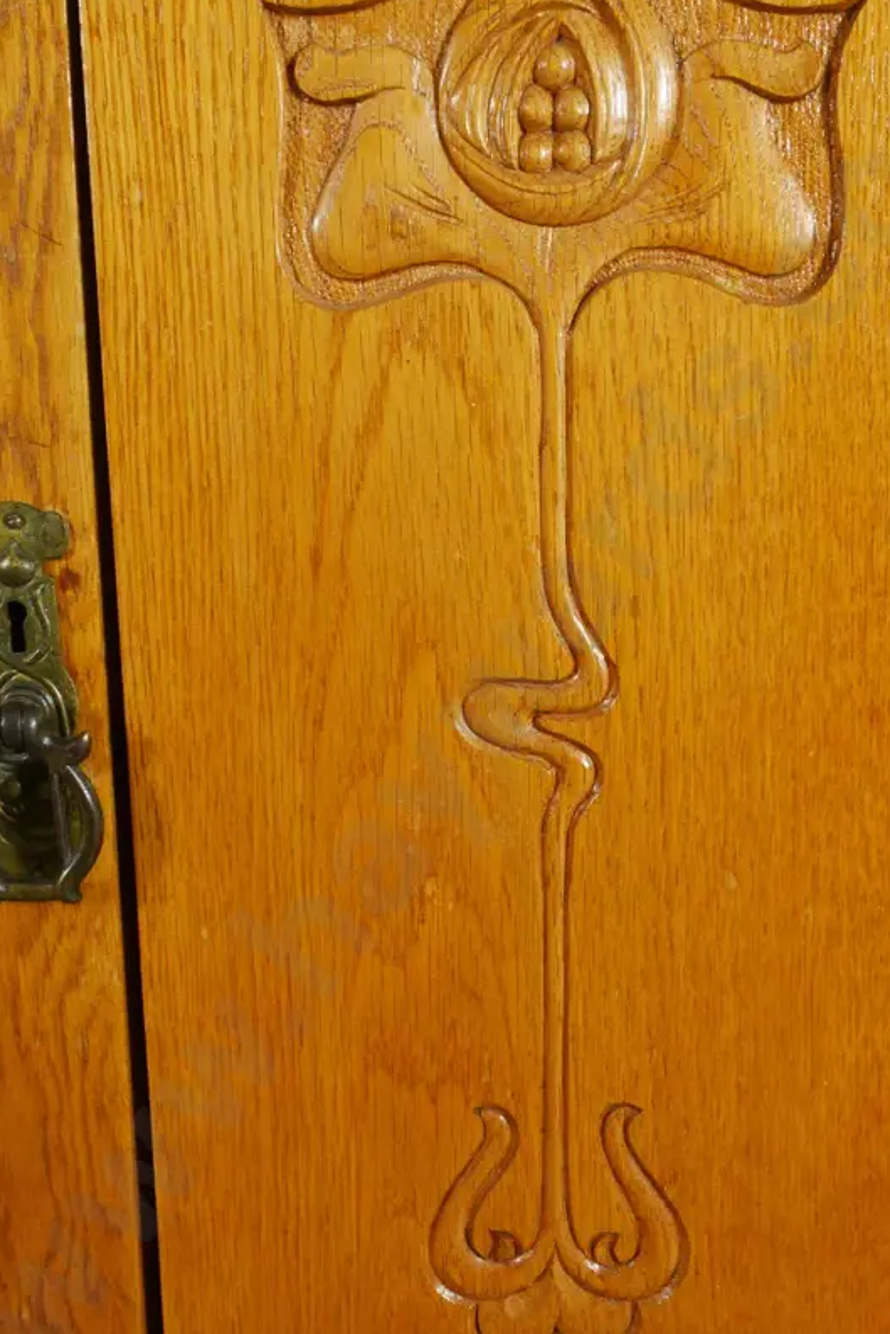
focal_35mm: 43
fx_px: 1594
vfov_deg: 45.4
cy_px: 663
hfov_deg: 31.1
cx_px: 527
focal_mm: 16
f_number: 7.1
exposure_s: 1/60
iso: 3200
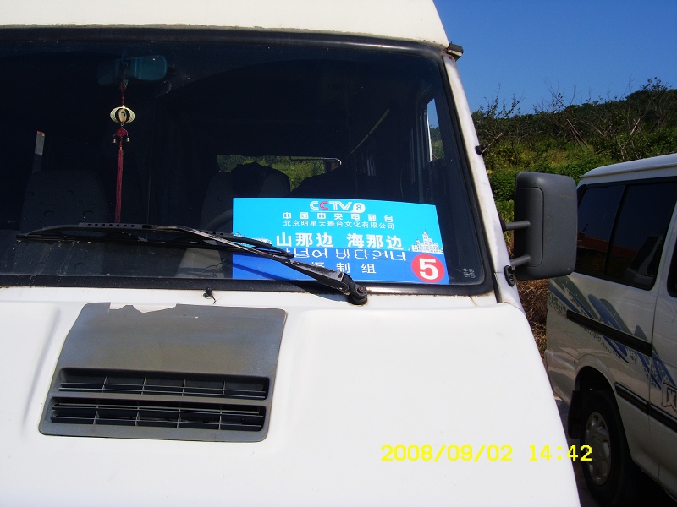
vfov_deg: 45.4
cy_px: 254
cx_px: 338
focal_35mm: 31
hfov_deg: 58.4
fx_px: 606
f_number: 6.3
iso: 50
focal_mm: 6.3
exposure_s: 1/500
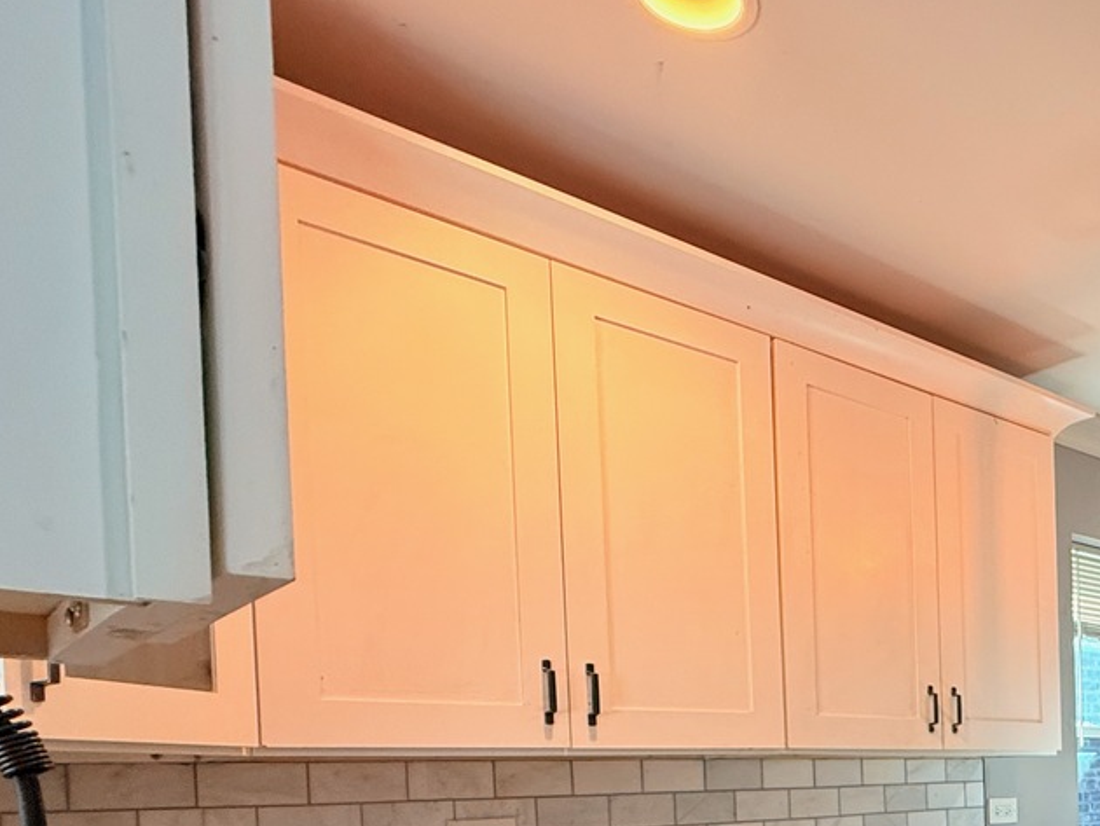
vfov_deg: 38.8
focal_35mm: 32
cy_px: 838
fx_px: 1017
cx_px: 1103
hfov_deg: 47.1
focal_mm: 2.22
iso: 250
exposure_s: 1/120
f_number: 2.2
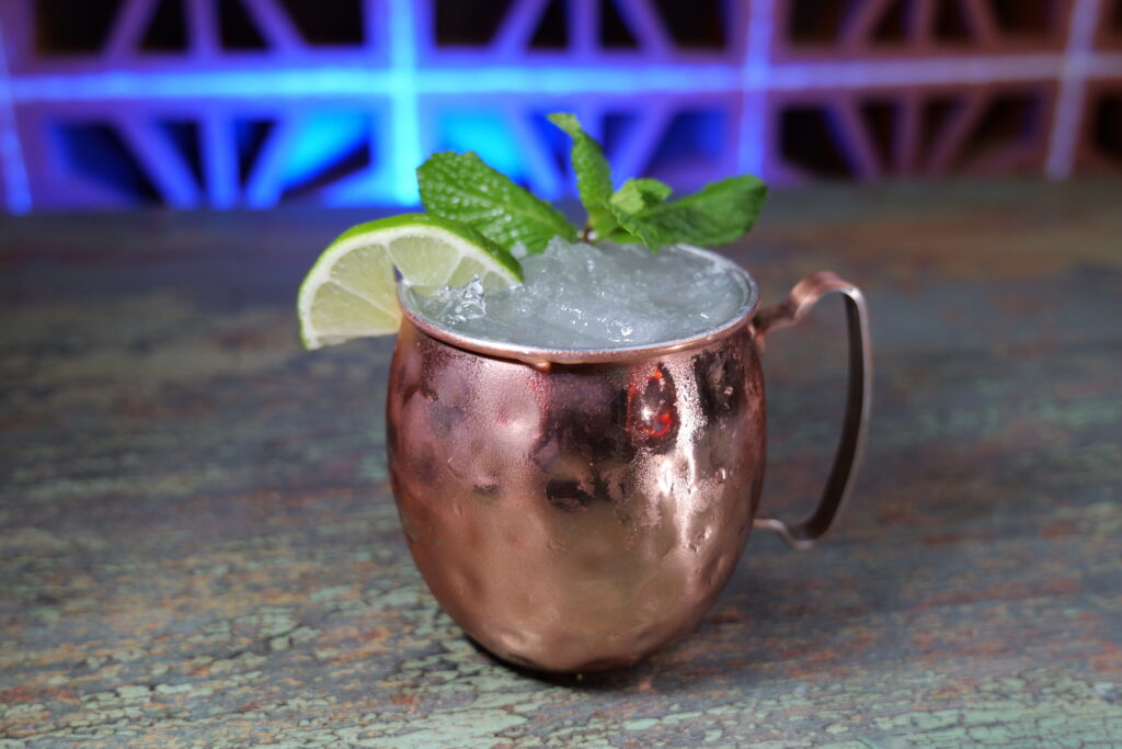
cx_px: 561
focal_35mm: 36
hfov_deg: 53.1
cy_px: 374
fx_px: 1122
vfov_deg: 36.9
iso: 640
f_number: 4.5
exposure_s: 1/60
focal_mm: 36
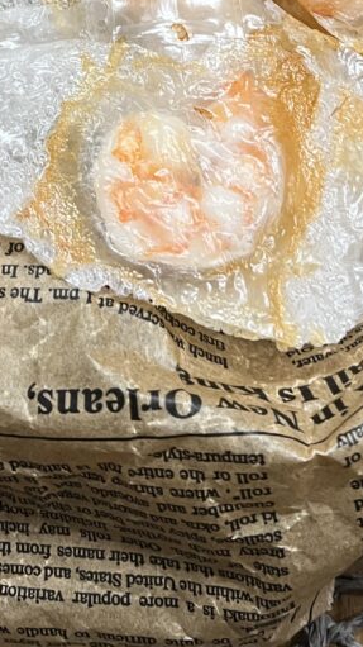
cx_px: 212
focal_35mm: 71
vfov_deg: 28.0
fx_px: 1216
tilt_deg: -67.1
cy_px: 0
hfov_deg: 17.0
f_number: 1.6
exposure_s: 1/60
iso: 160
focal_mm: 5.1
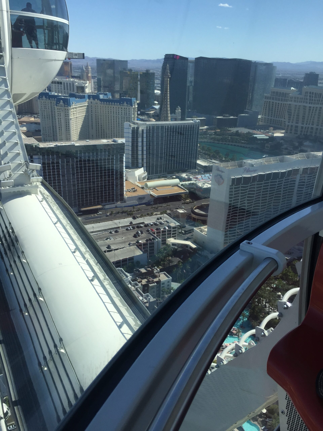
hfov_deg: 48.2
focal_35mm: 29
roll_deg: -3.0
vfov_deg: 61.7
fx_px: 361
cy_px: 216
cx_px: 162
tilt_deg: -21.3
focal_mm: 4.15
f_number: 2.2
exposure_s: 1/1014
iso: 32
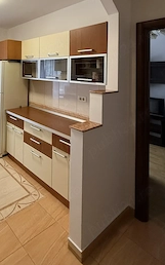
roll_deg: -2.4
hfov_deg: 46.9
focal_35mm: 23
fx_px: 166
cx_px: 12
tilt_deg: +1.0
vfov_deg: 72.4
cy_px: 70
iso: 250
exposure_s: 1/100
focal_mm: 2.22
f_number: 2.2
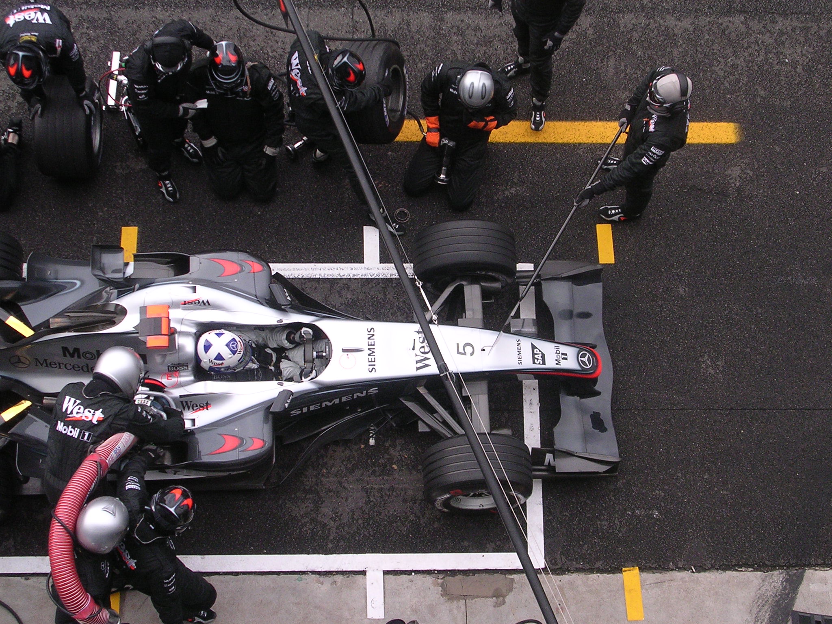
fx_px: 1514
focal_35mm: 63
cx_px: 416
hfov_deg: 30.7
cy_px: 312
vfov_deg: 23.3
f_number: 3.5
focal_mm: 9.6
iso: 200
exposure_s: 1/517
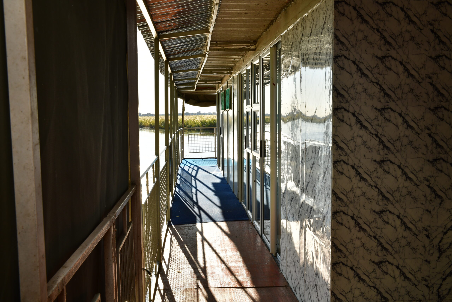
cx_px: 226
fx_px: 477
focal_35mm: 38
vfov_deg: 35.1
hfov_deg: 50.7
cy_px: 151
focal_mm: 38
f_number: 16
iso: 250
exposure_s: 1/160
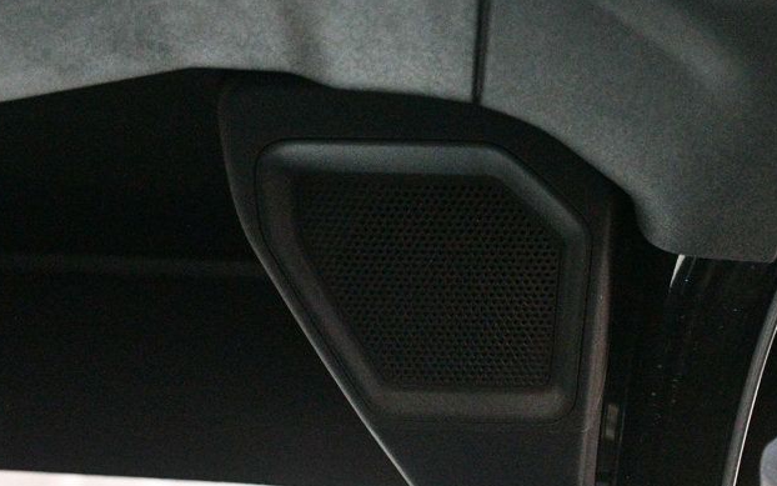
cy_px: 301
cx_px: 403
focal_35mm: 57
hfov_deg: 35.7
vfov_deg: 22.7
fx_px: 1207
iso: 12800
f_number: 3.8
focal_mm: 23
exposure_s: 1/60
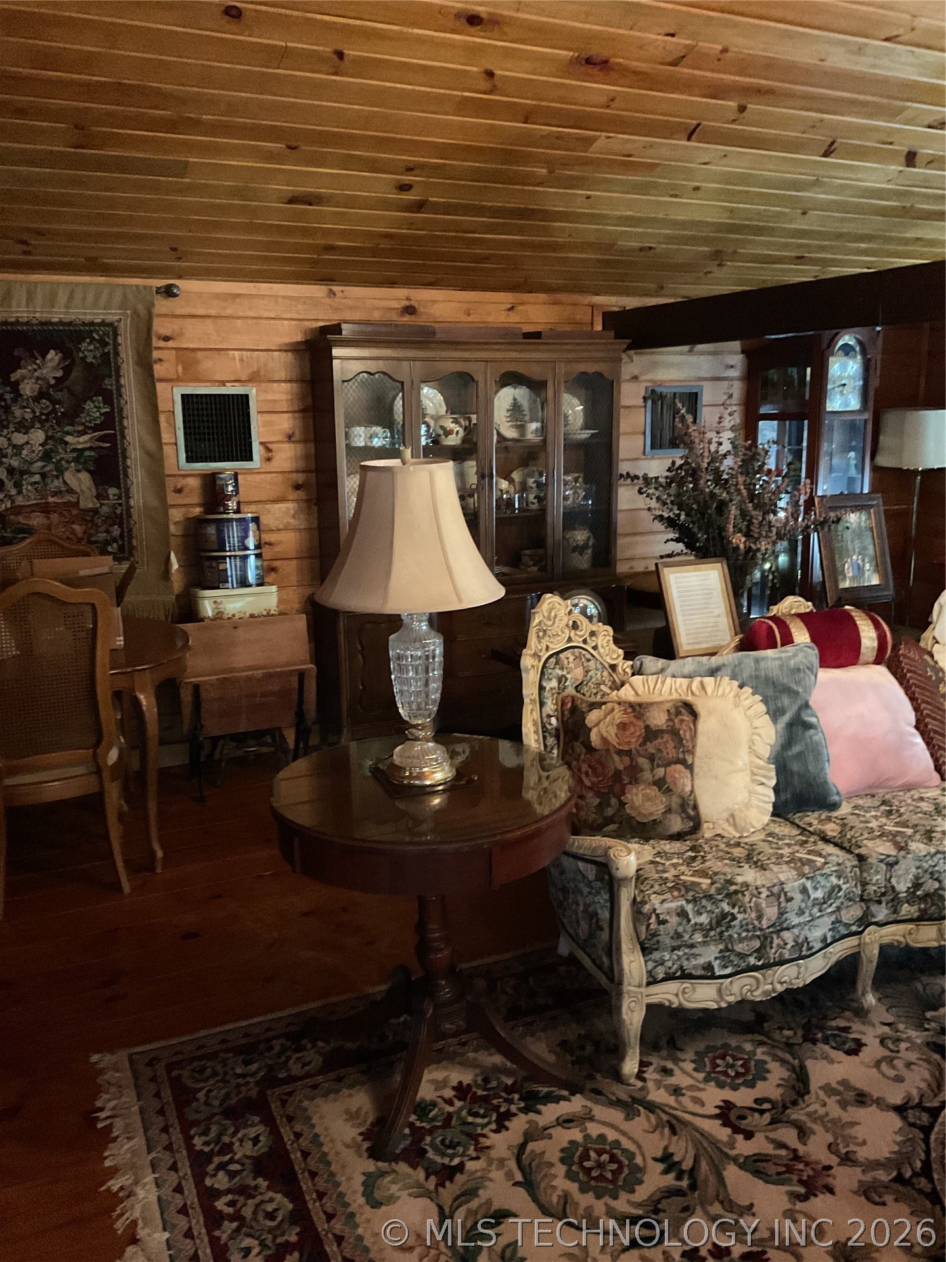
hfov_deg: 48.2
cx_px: 473
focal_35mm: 29
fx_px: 1057
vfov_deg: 61.7
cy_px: 631
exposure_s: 1/20
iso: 500
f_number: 1.8
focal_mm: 3
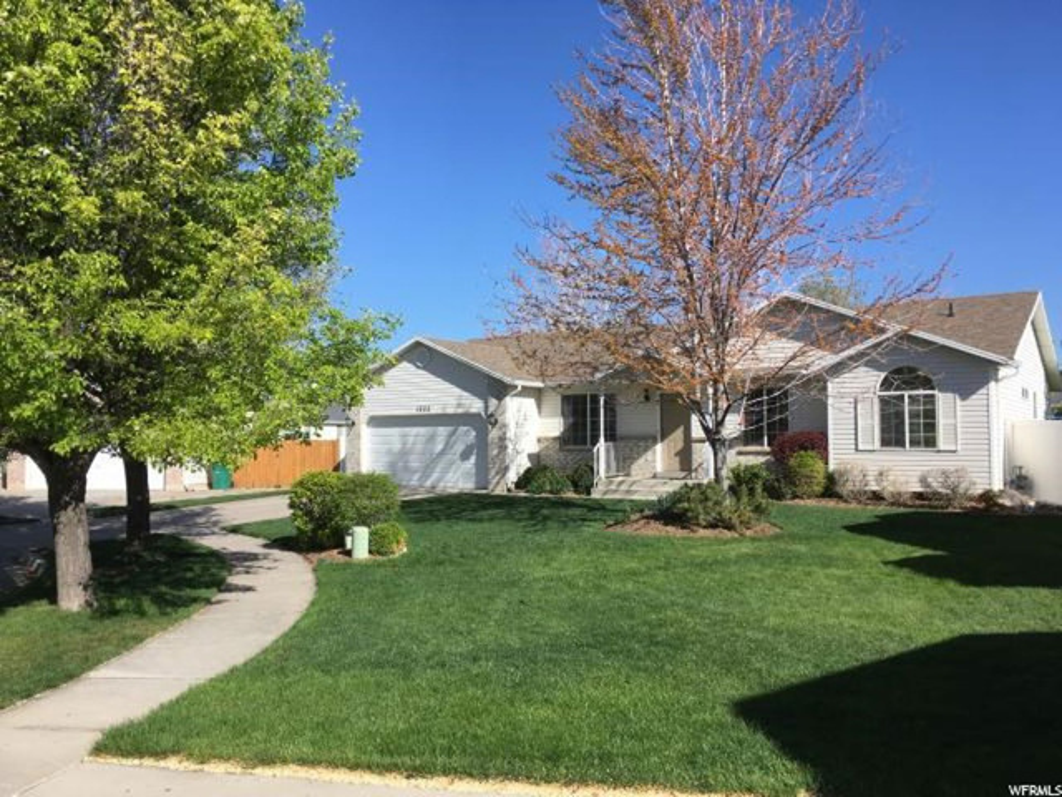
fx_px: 890
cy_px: 398
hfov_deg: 61.7
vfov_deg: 48.2
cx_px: 531
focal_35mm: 29
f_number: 2.2
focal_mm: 4.15
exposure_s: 1/1425
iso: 25
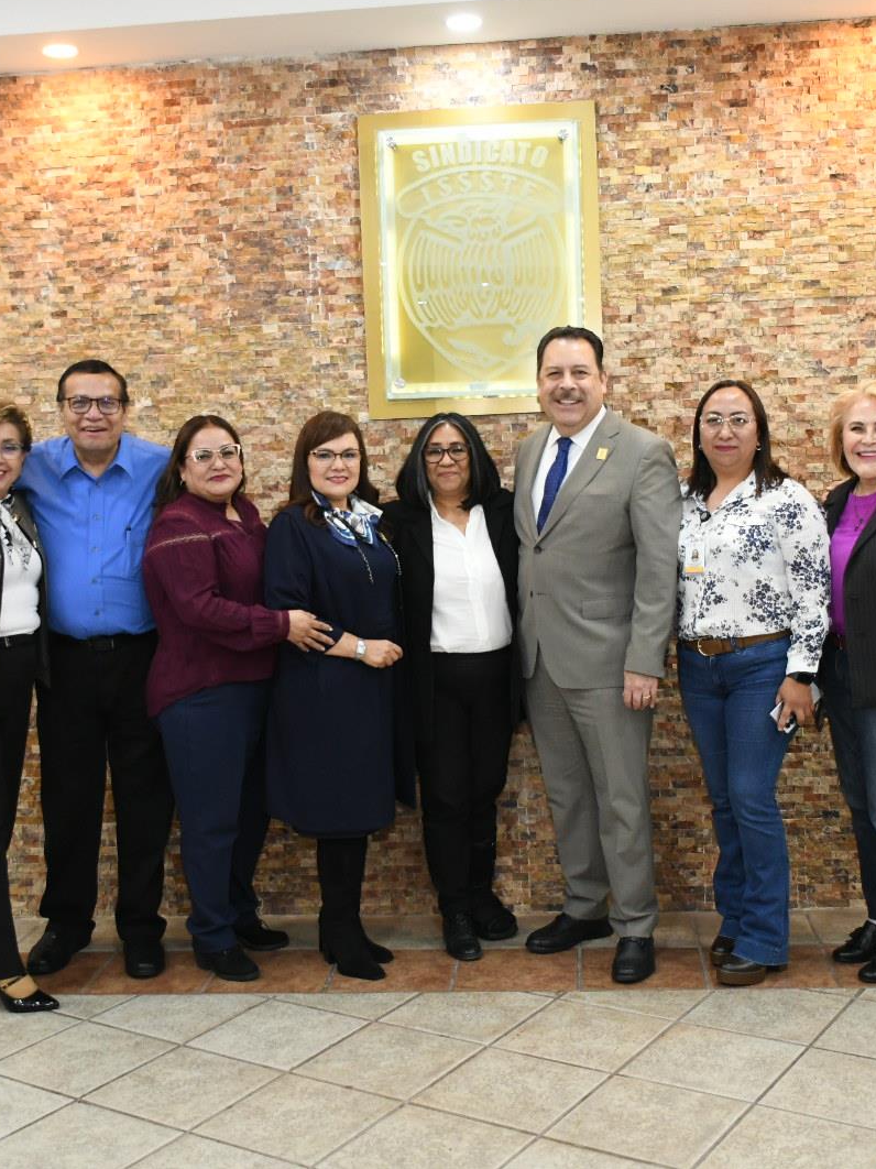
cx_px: 459
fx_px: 1485
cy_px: 578
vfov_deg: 43.0
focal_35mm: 44
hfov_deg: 32.9
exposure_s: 1/100
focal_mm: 20
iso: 2000
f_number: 3.5
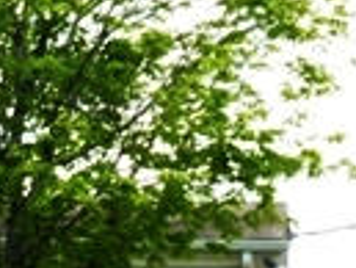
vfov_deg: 1.5
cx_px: -384
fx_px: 10078
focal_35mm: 979
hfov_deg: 2.0
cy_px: 210
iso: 100
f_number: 8
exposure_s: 1/60
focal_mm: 35.2
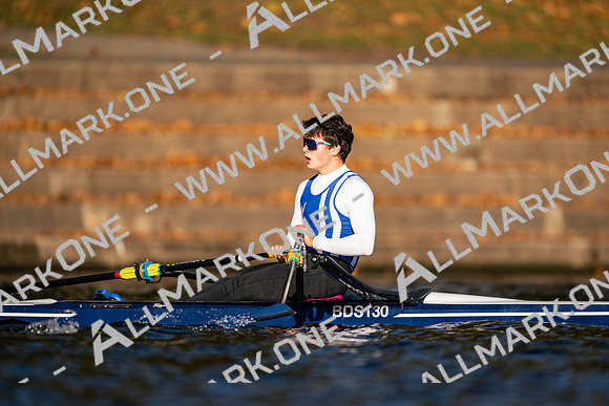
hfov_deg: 3.4
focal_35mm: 600
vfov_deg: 2.3
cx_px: 304
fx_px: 10157
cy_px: 203
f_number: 4
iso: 125
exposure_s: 1/2500
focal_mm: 600
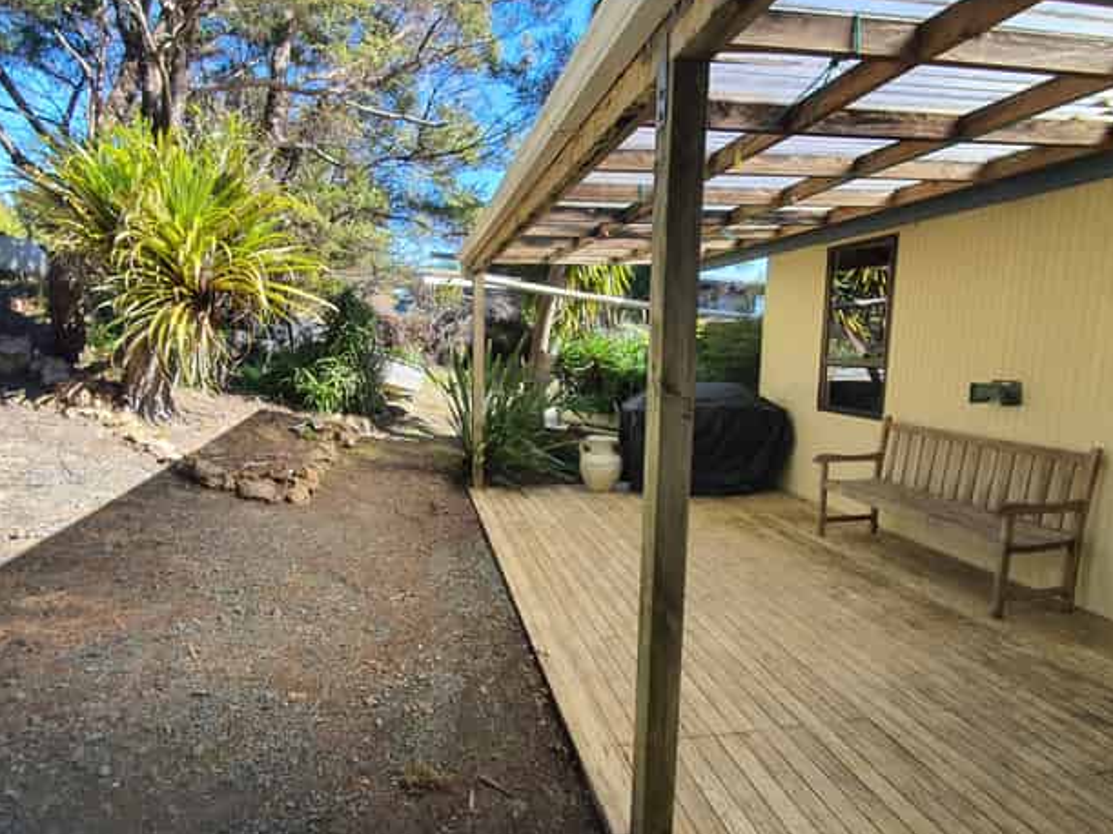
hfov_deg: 102.0
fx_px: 450
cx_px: 537
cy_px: 423
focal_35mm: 14
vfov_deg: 85.6
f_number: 2.2
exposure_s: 1/215
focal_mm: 1.8
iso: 50
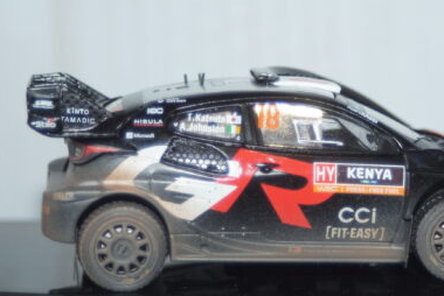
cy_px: 193
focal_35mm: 142
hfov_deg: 14.4
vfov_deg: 9.7
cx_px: 290
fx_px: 1753
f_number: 5.6
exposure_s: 1/80
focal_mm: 60
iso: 250
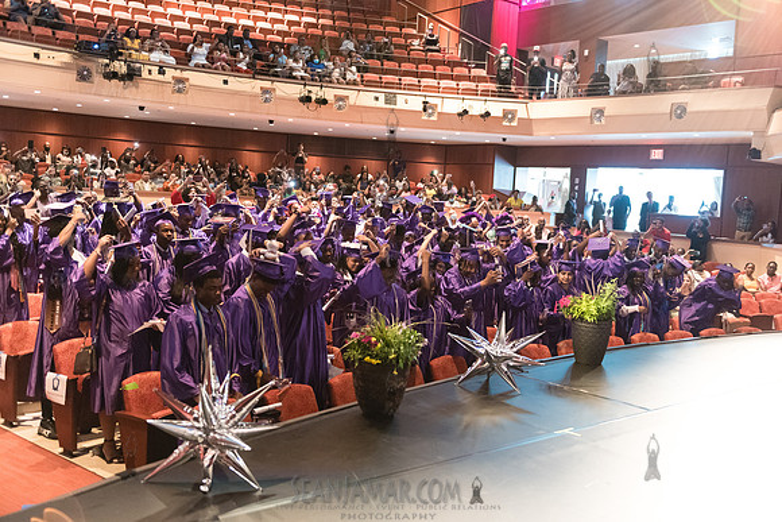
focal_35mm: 35
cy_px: 261
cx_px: 391
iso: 4000
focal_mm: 35
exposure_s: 1/100
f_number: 2.8
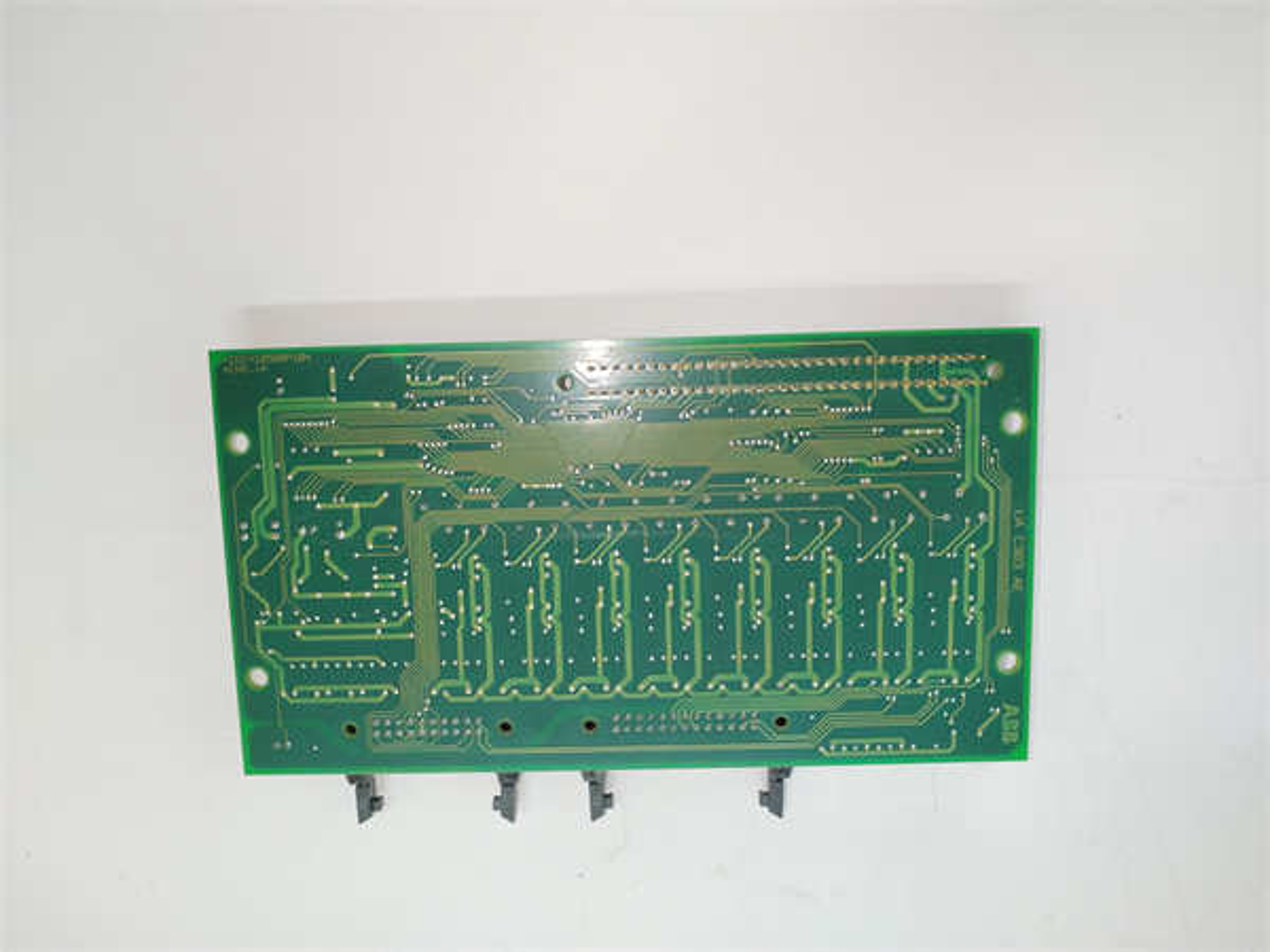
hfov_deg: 67.3
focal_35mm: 26
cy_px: 476
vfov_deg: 53.1
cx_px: 635
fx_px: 954
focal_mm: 4.75
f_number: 1.8
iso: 250
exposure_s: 1/50
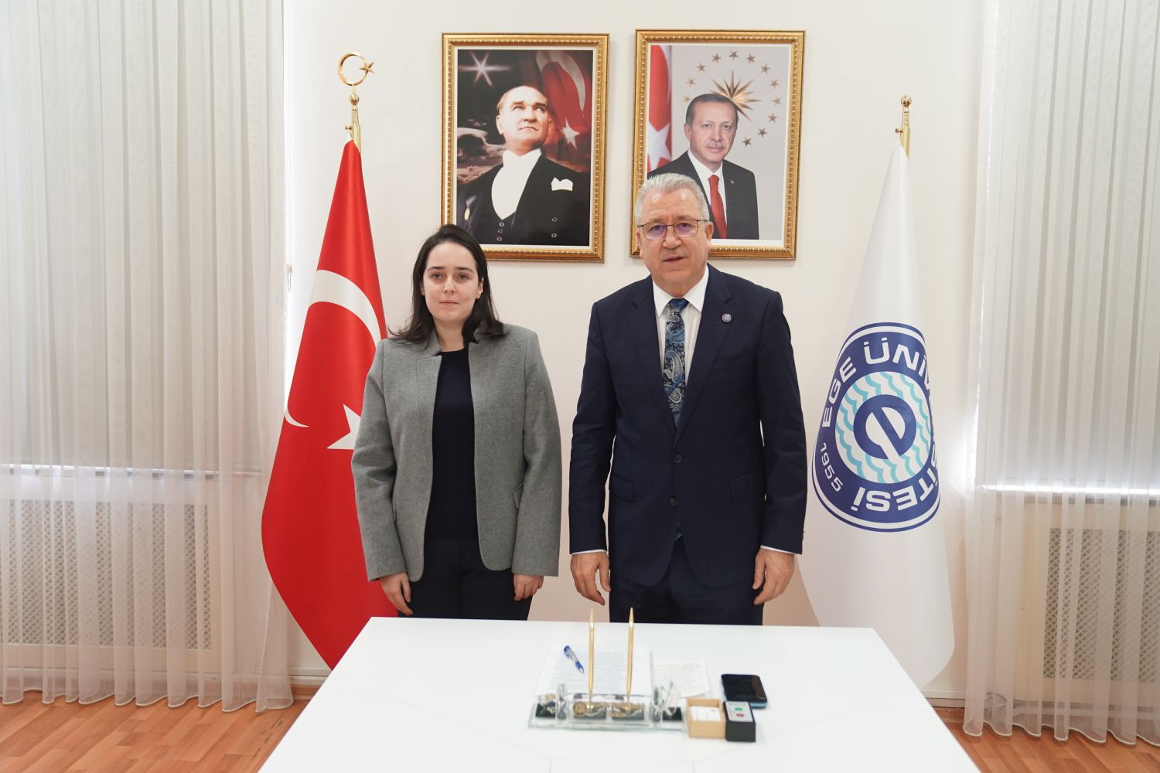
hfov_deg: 57.2
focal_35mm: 33
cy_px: 386
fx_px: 1063
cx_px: 580
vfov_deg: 40.0
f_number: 3.2
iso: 1600
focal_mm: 33
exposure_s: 1/125
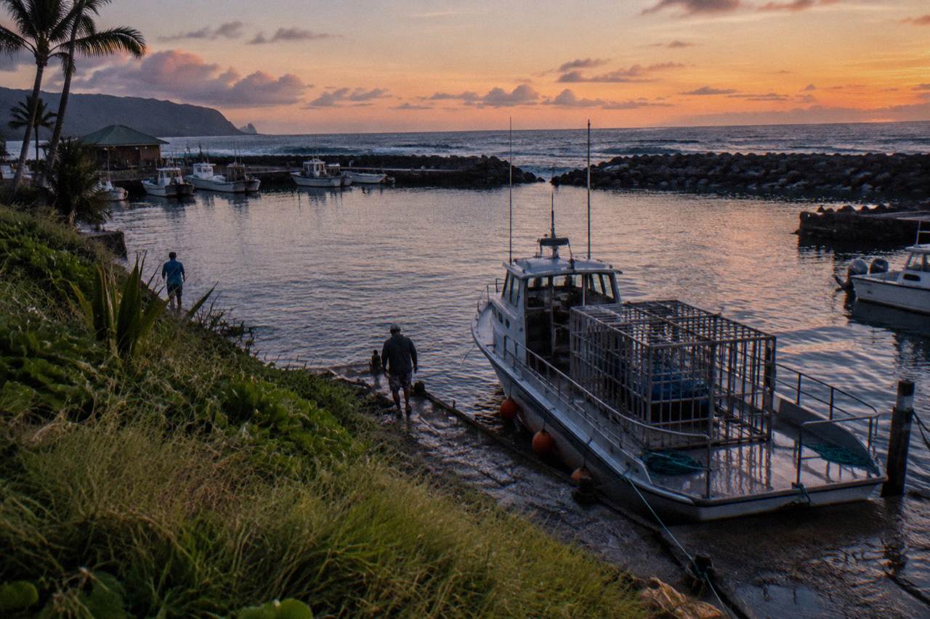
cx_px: 465
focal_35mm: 47
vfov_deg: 28.6
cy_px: 310
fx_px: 1214
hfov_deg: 41.9
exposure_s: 1/25
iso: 6400
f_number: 9
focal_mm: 47
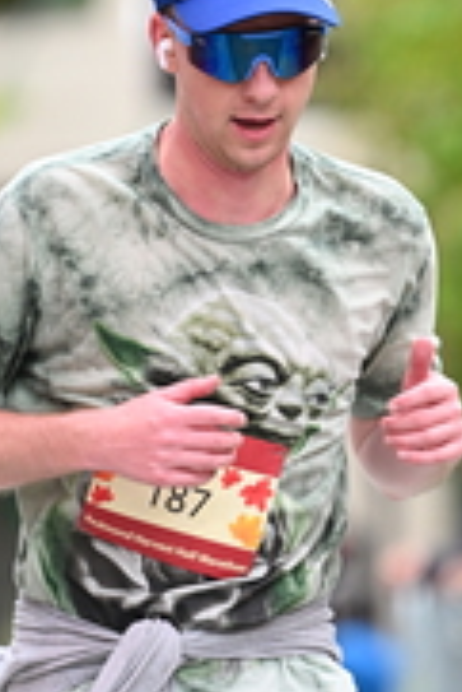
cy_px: 348
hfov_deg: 2.4
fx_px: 10816
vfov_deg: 3.7
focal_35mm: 563
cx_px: 212
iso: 640
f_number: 2.8
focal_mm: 185
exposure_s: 1/1600
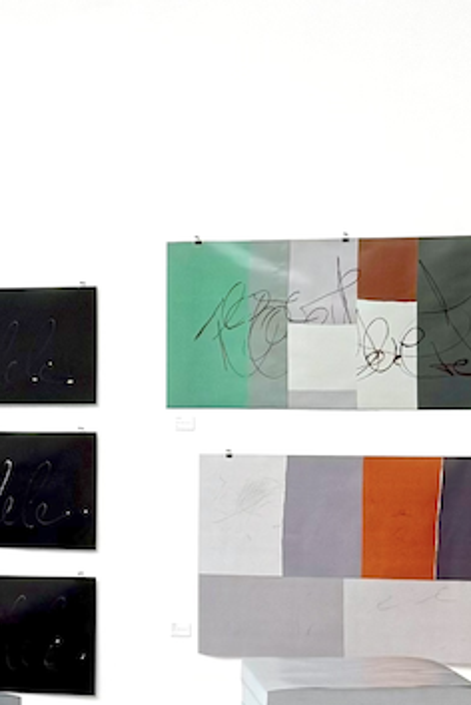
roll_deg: -1.3
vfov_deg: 18.0
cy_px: 521
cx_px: 232
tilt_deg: +1.9
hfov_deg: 12.1
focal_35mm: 113
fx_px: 2213
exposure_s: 1/100
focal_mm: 6.76
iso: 100
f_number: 1.78
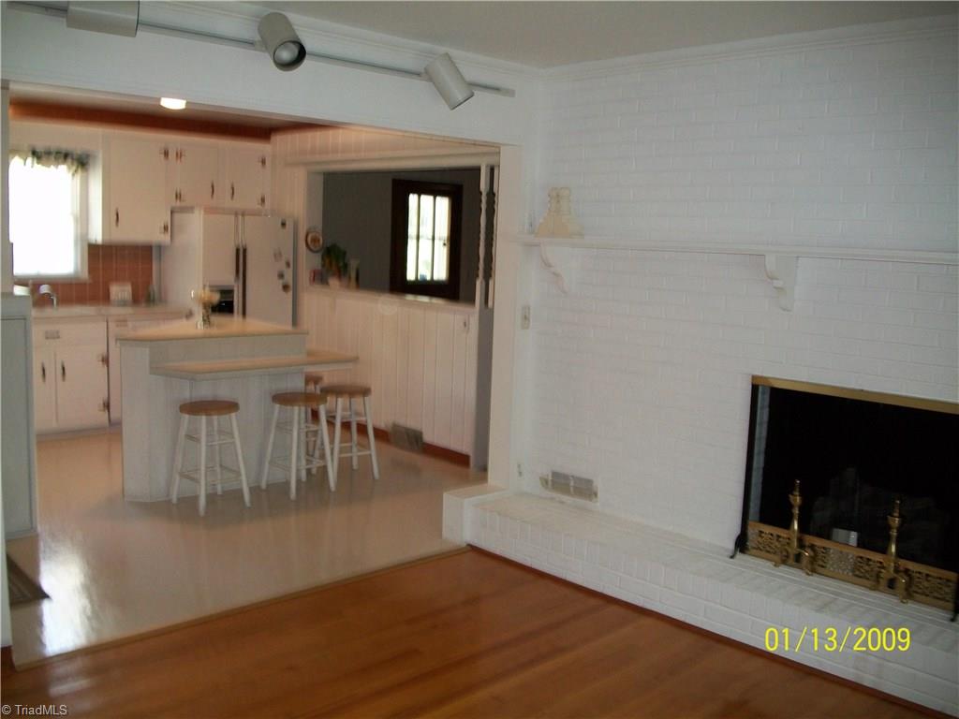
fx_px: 887
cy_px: 360
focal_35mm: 32
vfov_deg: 44.2
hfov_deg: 56.8
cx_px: 480
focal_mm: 5.7
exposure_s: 1/30
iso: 160
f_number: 2.9
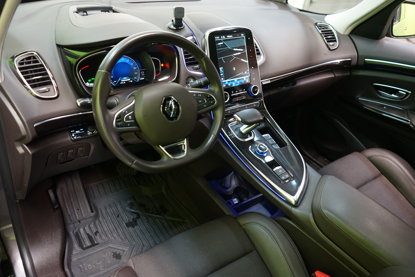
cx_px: 208
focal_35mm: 28
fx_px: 323
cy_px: 138
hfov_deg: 65.5
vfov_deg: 46.4
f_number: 3.5
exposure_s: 1/30
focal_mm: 28
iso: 1250
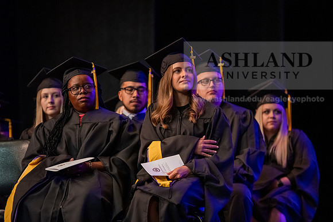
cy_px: 111
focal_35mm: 170
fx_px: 1573
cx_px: 166
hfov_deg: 12.1
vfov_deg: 8.1
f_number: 3.2
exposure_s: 1/200
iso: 4000
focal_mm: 170
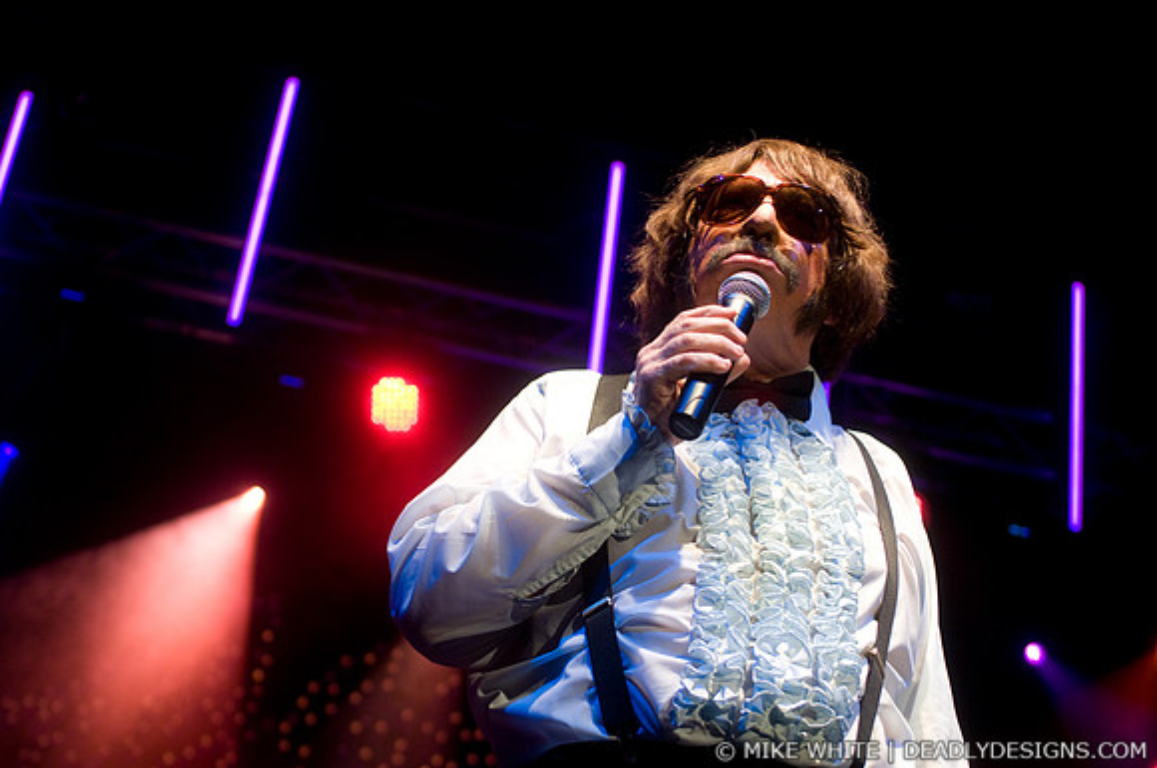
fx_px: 2118
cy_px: 384
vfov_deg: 20.6
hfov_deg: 30.6
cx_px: 578
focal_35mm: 66
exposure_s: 1/160
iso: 640
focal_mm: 44
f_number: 2.8
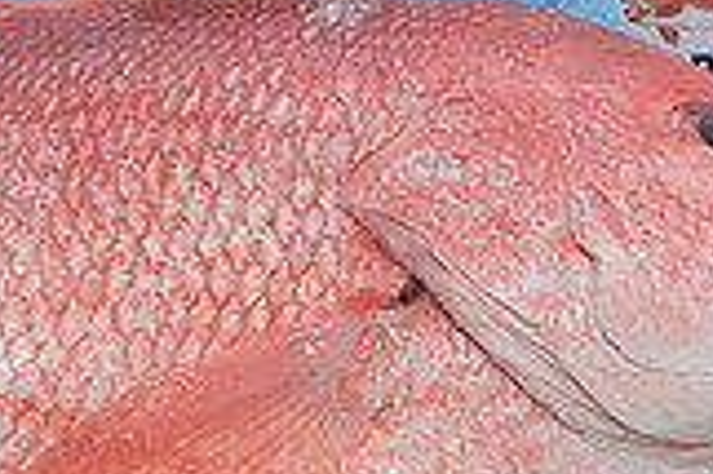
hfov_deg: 19.9
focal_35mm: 101
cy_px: 7
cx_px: 111
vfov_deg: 13.4
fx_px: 1998
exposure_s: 1/320
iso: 250
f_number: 9
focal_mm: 28
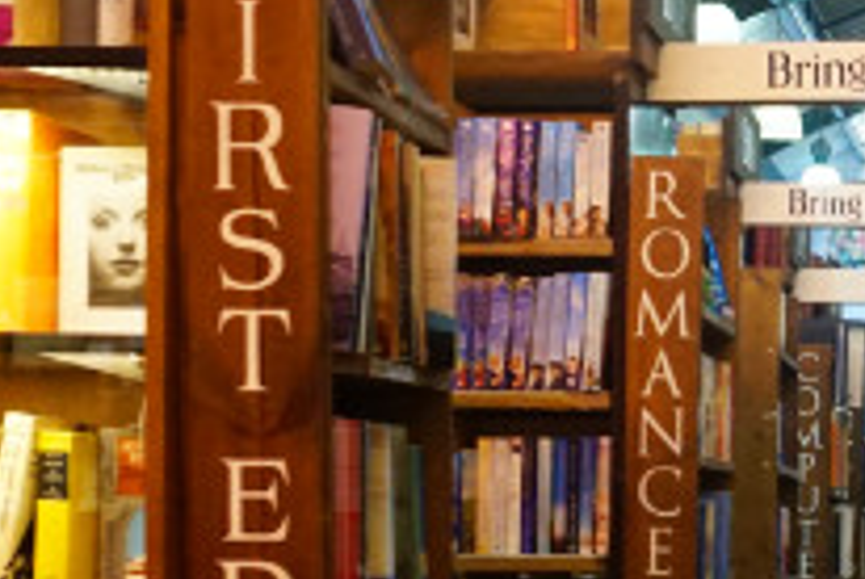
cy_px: 564
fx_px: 2238
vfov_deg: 14.5
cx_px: 1071
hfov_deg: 20.3
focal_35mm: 93
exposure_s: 1/60
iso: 1600
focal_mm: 16
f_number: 4
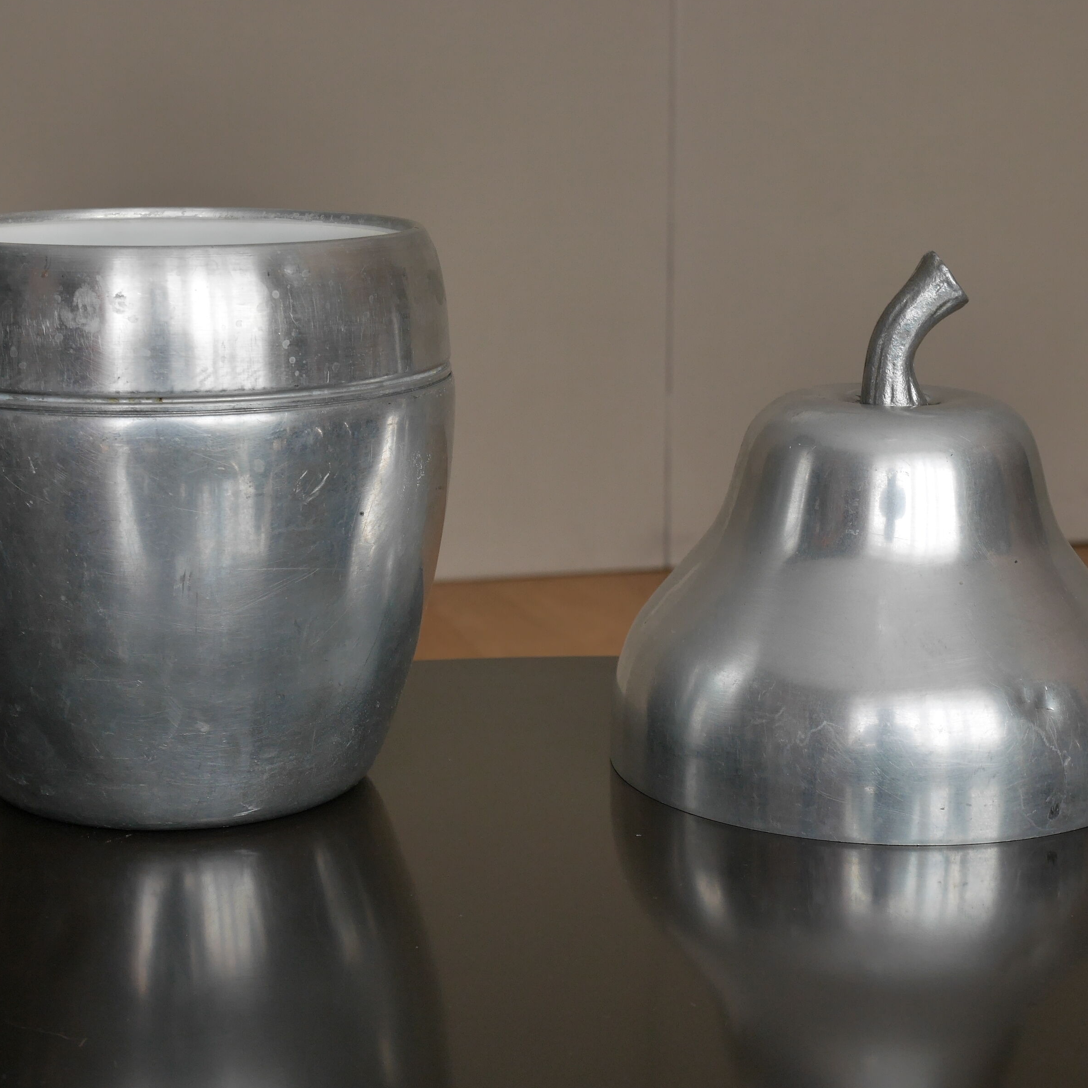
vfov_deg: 25.7
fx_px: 2382
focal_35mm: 67
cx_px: 556
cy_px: 539
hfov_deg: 25.7
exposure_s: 1/60
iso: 400
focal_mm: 28
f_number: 5.5
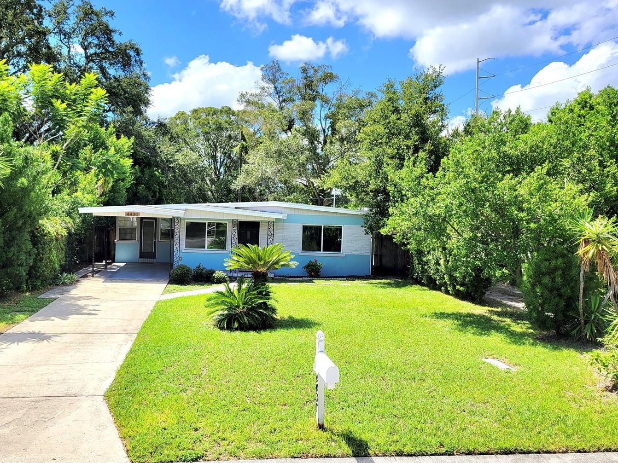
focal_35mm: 31
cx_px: 269
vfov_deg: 45.4
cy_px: 234
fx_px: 553
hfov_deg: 58.2
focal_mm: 5.4
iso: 40
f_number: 1.8
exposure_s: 1/2240
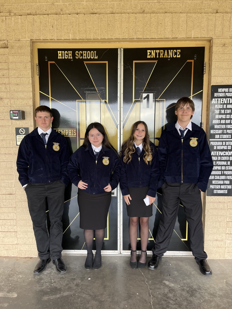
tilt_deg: -6.0
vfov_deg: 67.3
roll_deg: +0.5
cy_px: 154
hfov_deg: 53.1
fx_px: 232
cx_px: 116
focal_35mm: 26
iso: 80
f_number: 1.6
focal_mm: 5.1
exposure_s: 1/122
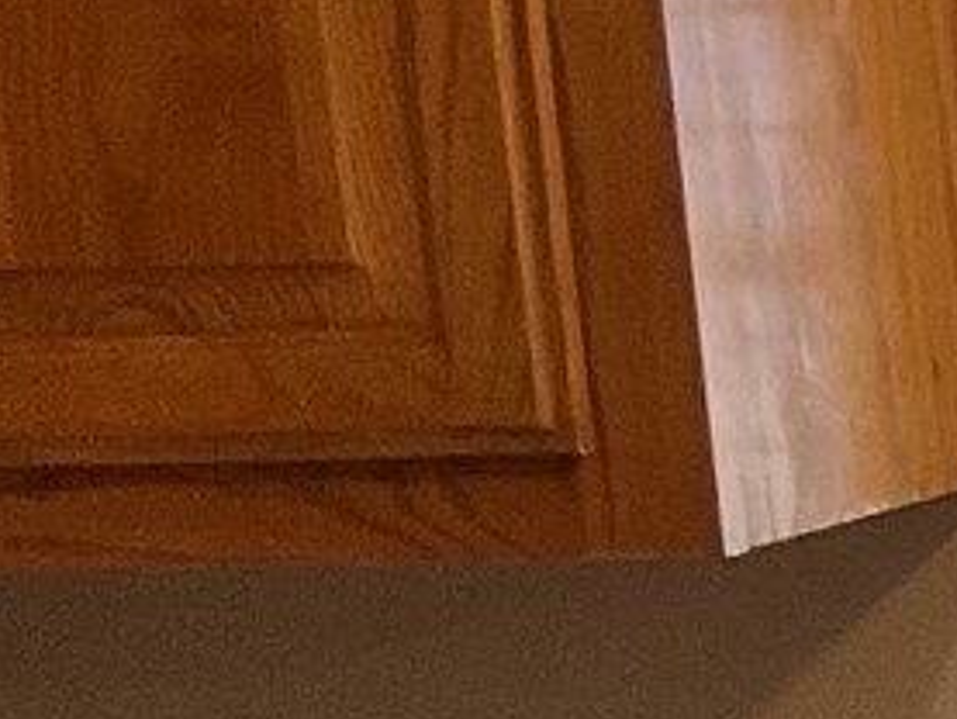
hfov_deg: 8.5
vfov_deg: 7.3
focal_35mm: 201
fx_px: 5559
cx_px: 2726
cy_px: 1120
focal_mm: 3
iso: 100
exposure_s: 1/60
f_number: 1.8
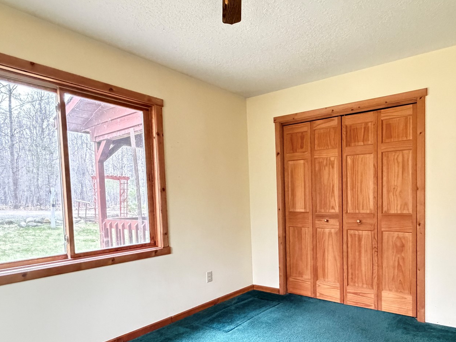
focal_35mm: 23
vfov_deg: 58.2
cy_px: 213
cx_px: 302
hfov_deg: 71.9
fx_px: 303
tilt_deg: -3.0
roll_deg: +1.4
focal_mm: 2.22
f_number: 2.2
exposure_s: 1/60
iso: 1250
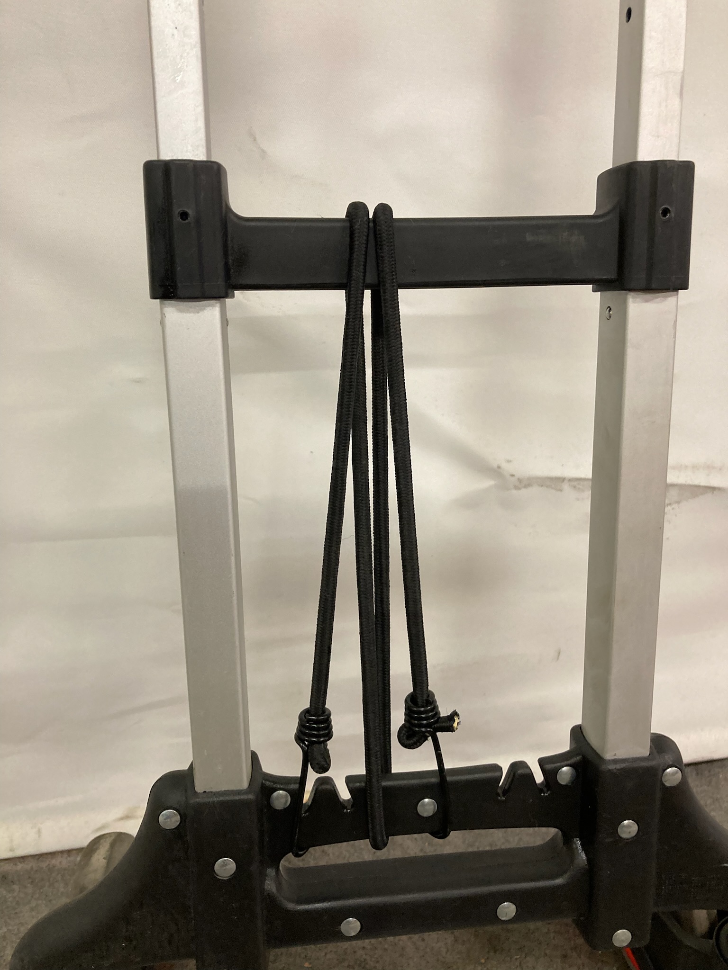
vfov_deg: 63.4
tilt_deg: -24.5
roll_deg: -0.7
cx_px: 364
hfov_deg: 49.7
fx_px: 785
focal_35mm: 28
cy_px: 485
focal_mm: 3.99
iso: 160
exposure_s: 1/50
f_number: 1.8
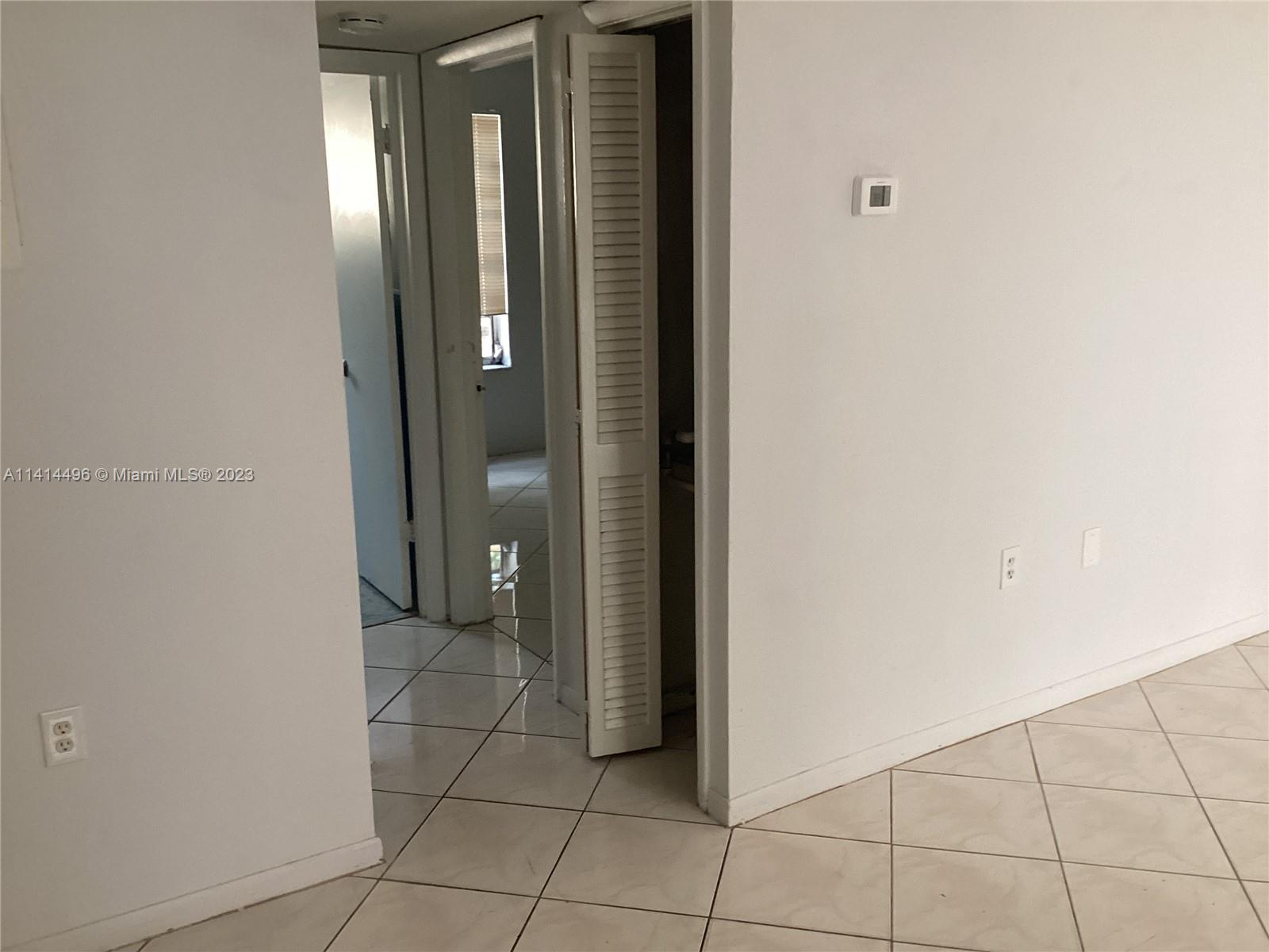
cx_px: 634
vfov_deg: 45.4
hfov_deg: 58.4
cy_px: 476
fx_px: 1136
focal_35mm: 31
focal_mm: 3.3
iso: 160
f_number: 2.4
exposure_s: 1/60
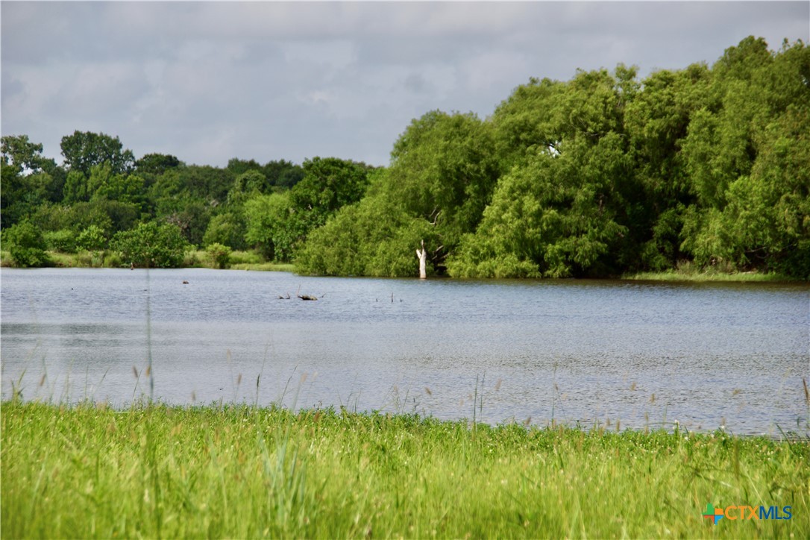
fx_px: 3712
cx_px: 405
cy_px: 270
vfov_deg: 8.3
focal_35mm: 165
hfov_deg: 12.5
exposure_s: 1/800
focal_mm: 110
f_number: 6.3
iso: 100
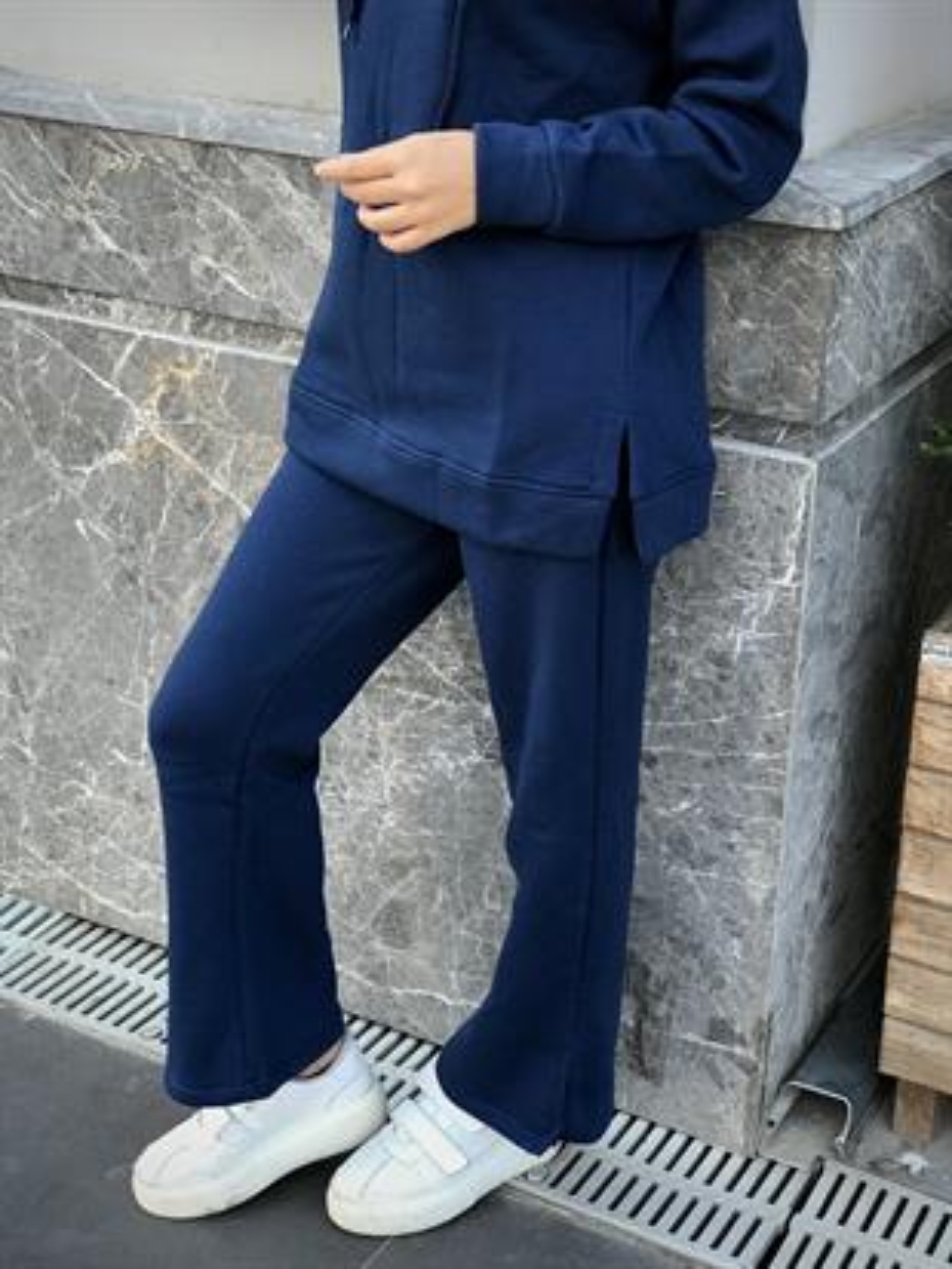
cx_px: 476
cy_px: 634
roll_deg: -2.1
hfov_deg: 25.7
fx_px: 2089
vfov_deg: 33.8
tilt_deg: -23.8
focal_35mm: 57
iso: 25
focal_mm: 6.6
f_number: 2.8
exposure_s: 1/60
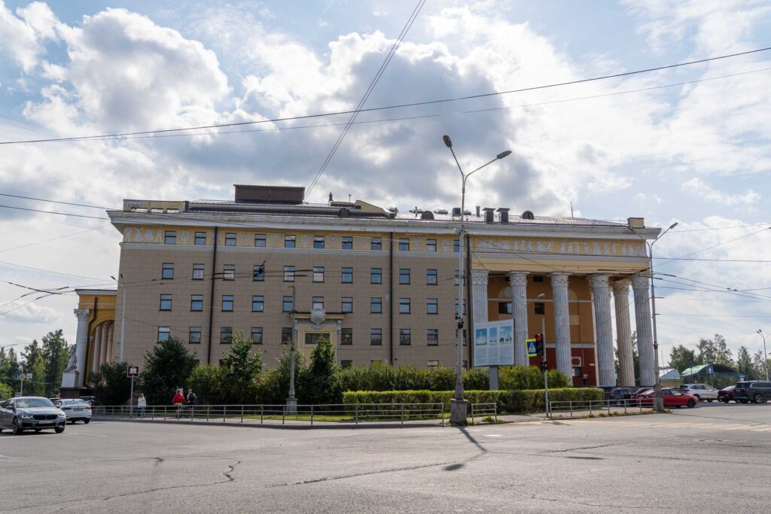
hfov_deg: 67.4
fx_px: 578
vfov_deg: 47.9
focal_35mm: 27
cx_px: 386
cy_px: 257
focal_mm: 18
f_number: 5
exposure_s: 1/1000
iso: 100
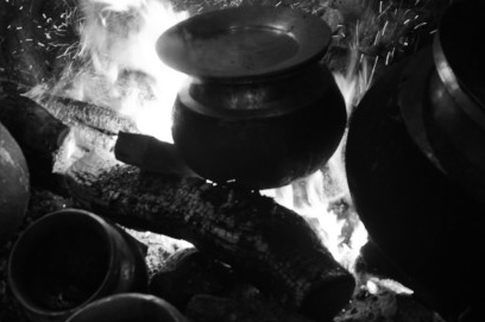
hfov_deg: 32.4
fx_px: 834
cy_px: 177
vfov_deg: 21.8
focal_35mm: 62
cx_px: 259
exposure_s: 1/30
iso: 1000
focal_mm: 28
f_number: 3.5
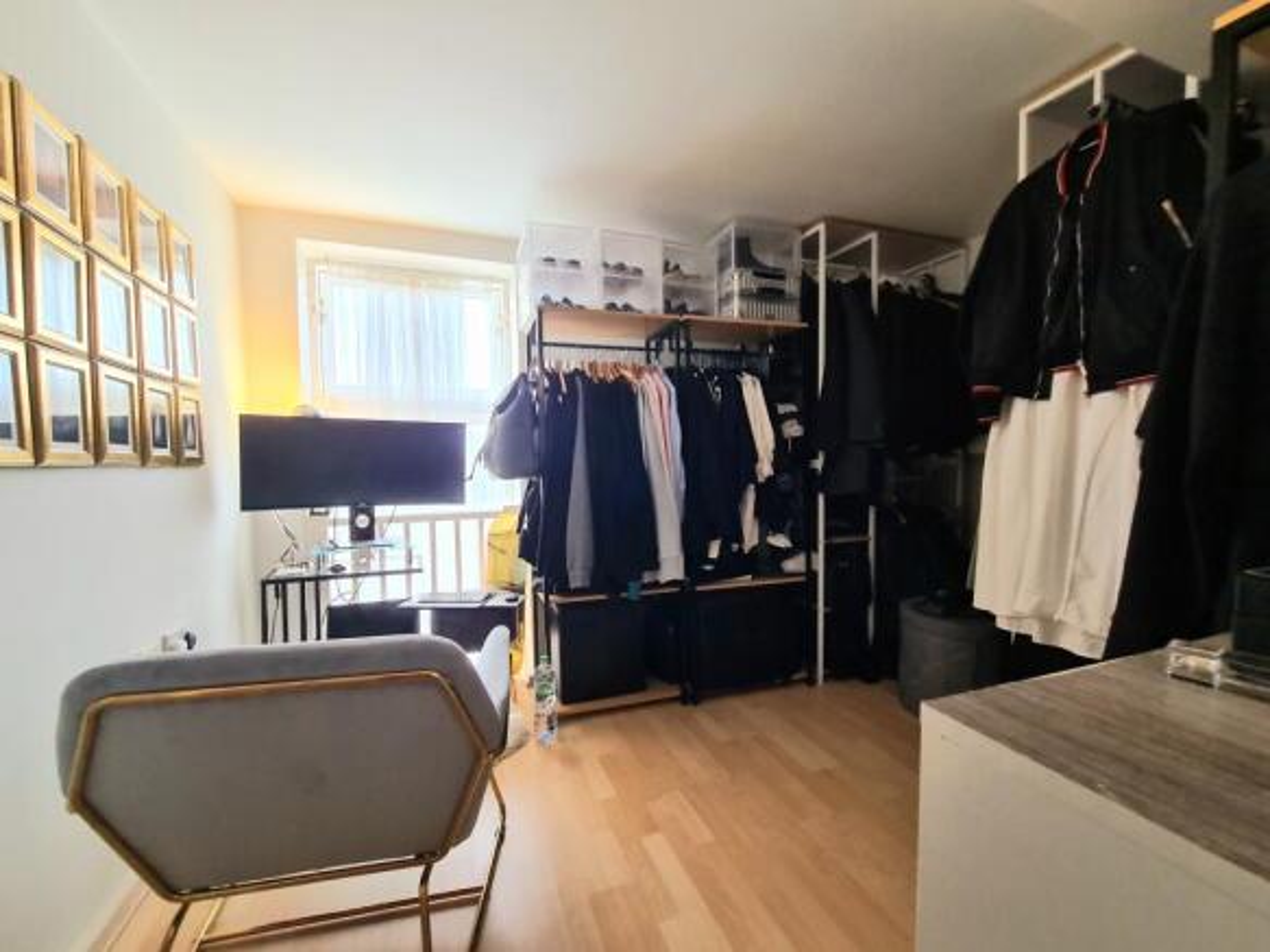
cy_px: 476
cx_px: 635
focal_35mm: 13
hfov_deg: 106.2
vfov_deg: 89.9
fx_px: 477
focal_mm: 2.22
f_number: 2.2
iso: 125
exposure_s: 1/100
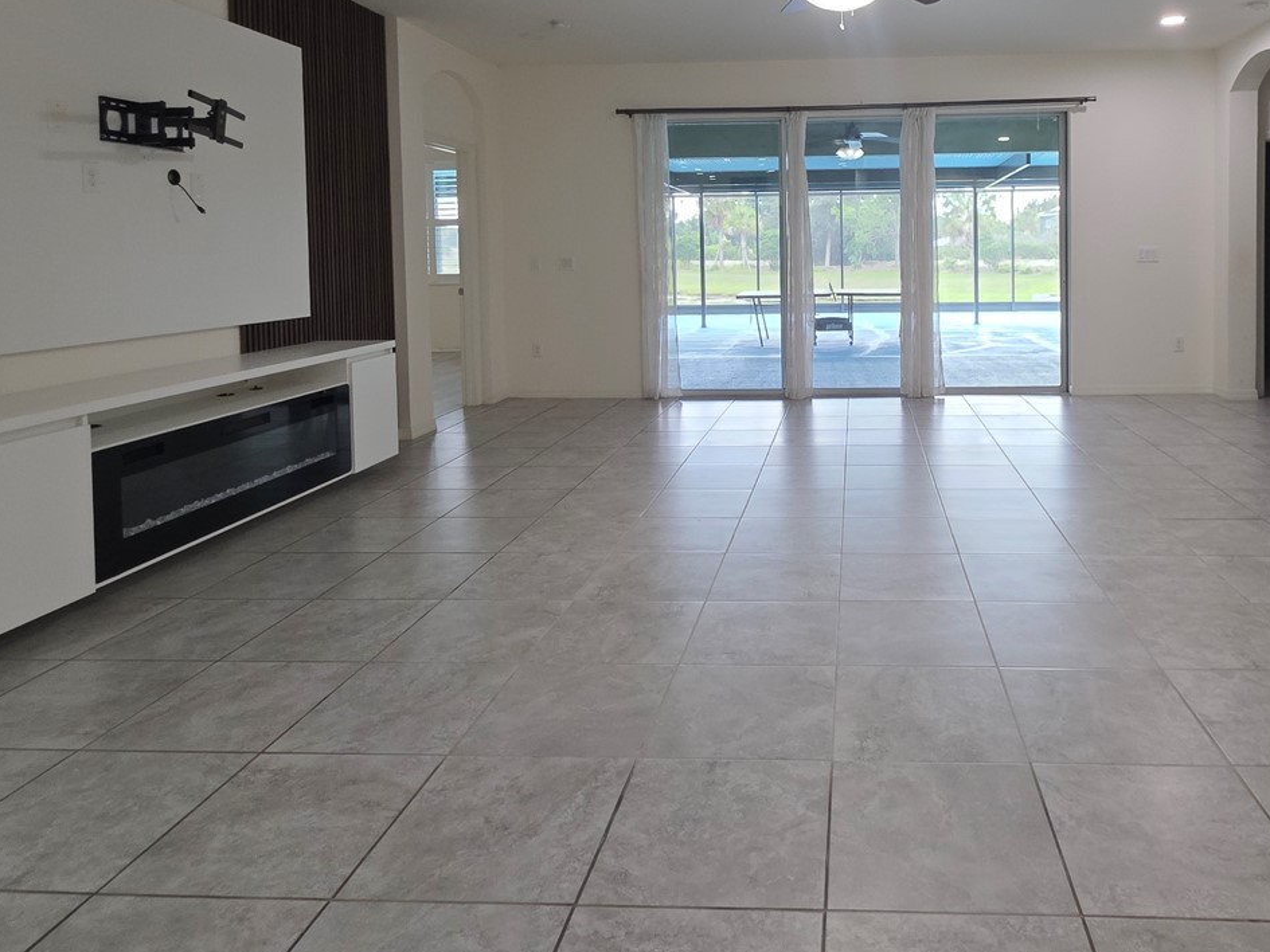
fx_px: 807
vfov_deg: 59.0
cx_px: 810
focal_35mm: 22
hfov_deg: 74.8
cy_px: 285
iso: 250
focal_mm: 2.2
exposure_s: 1/120
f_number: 1.9
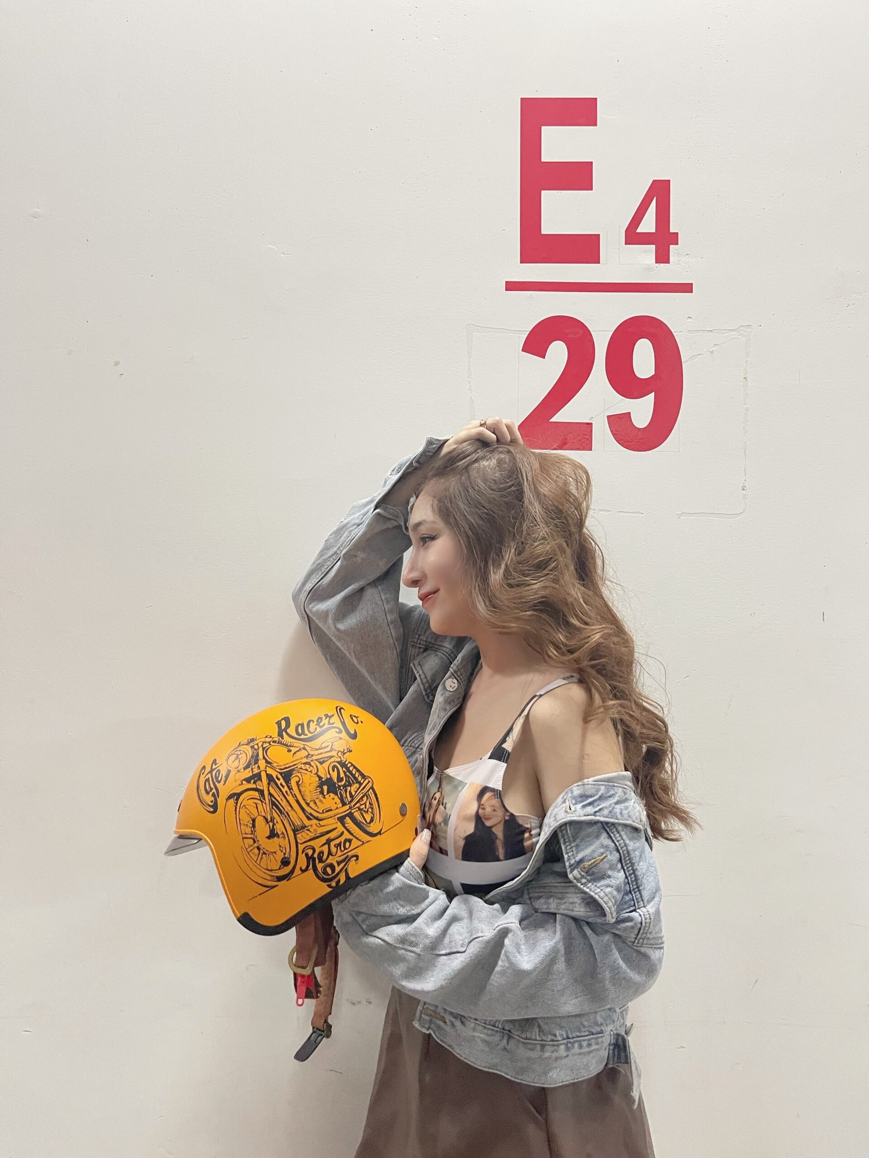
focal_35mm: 26
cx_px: 434
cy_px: 579
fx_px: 870
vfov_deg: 67.3
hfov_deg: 53.1
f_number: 1.6
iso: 400
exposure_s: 1/50
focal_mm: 5.1
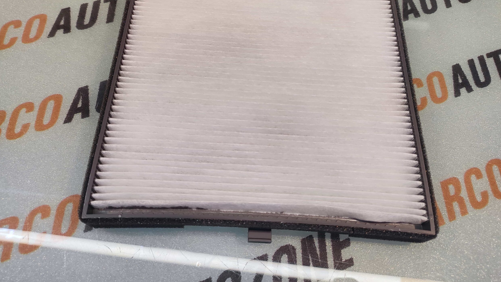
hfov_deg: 89.6
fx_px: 252
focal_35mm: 19
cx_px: 248
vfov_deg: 57.8
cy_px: 112
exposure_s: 1/50
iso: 110
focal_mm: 4.74
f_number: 1.79
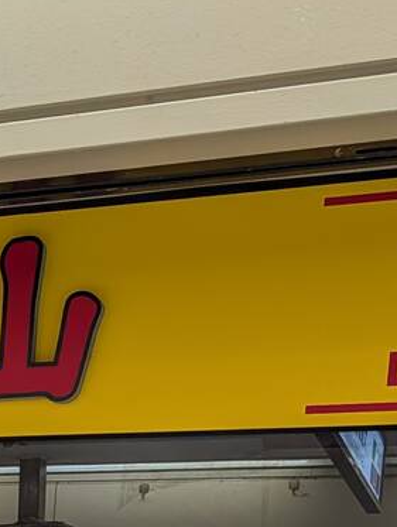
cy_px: 798
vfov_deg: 17.1
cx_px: -357
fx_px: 1571
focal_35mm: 103
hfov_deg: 12.8
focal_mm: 6.9
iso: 75
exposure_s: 1/120
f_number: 1.68
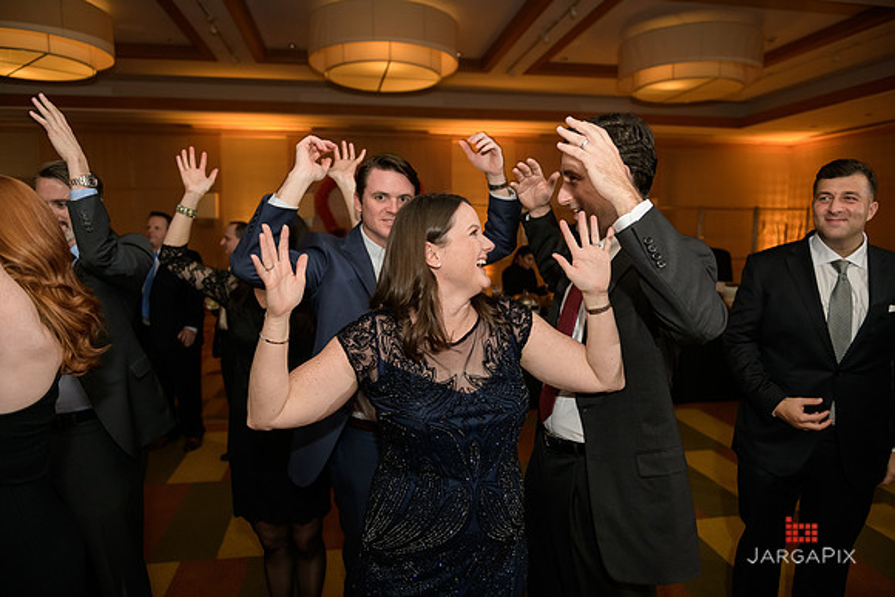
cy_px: 298
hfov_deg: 73.7
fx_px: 597
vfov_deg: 53.2
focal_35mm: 24
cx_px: 448
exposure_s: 1/125
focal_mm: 24
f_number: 3.2
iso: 1600
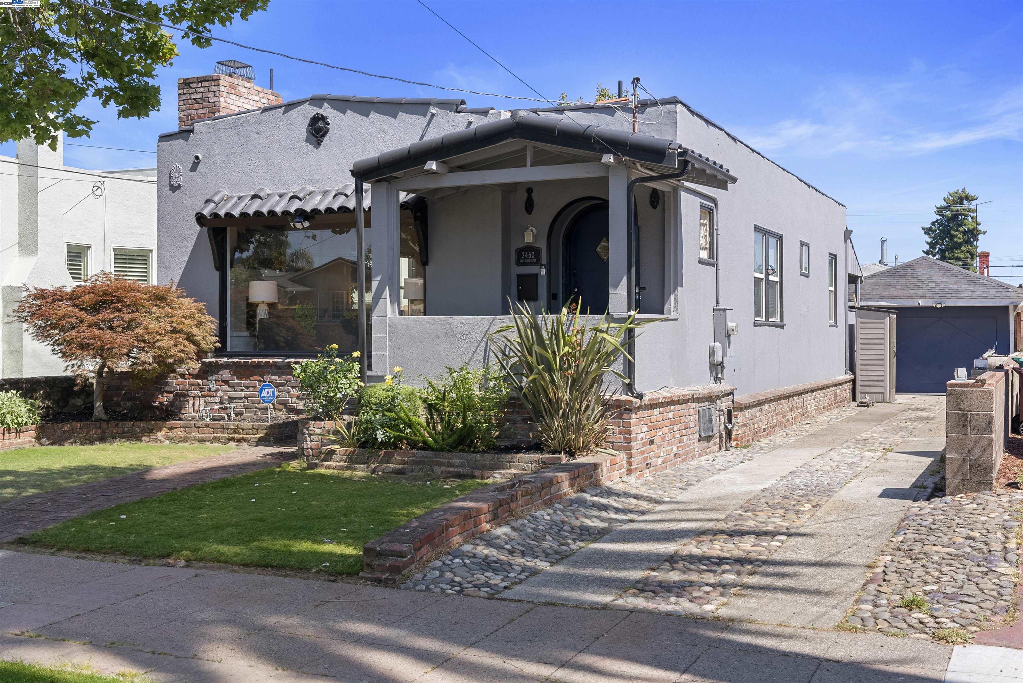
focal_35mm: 40
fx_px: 1137
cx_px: 512
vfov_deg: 33.4
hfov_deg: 48.4
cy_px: 342
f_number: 9
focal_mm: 40
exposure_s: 1/40
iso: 125
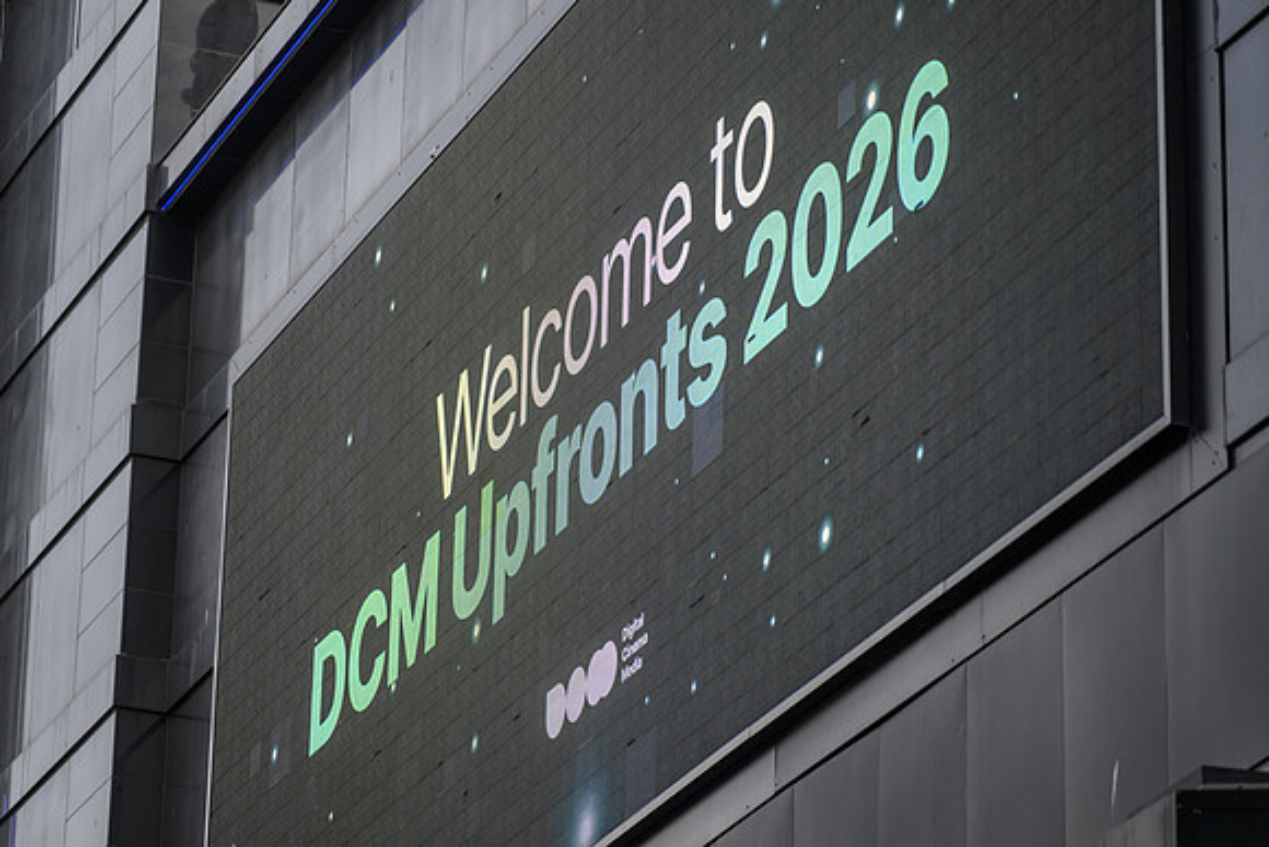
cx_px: 634
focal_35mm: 151
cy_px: 424
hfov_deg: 13.6
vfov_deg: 9.1
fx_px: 5320
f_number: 2.8
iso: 80
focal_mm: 150
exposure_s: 1/400
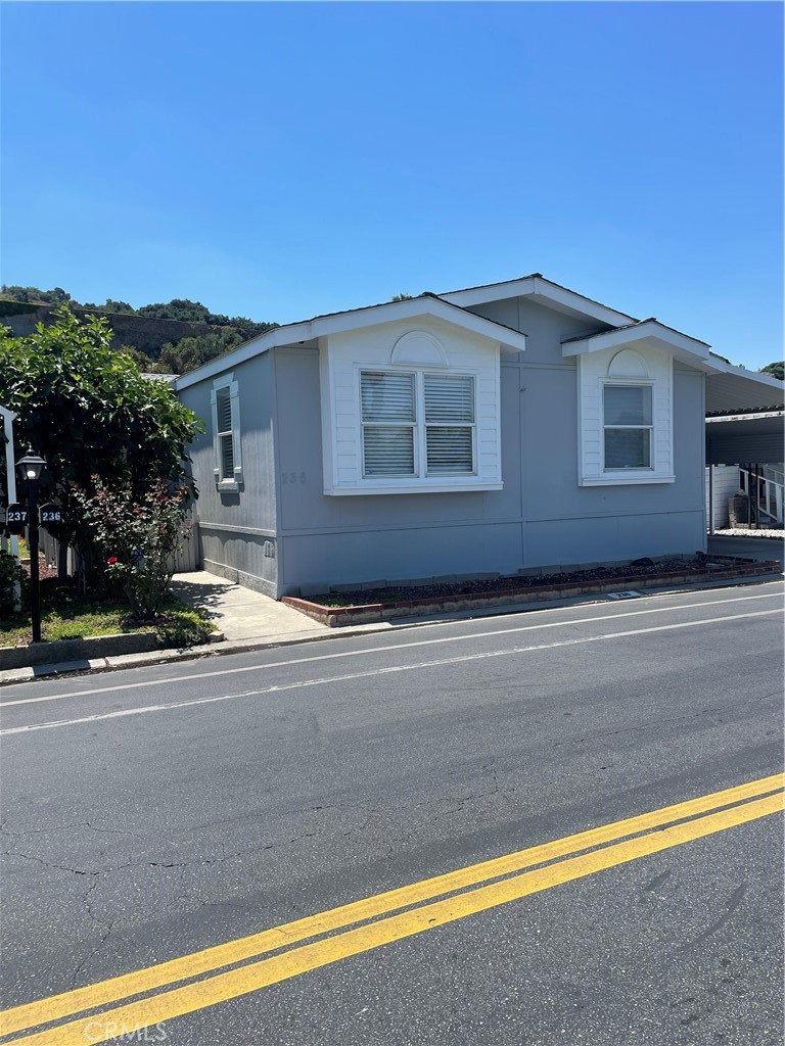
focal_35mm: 26
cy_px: 523
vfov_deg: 67.3
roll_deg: +1.8
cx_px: 392
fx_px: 786
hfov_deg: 53.1
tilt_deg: -1.7
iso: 32
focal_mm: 4.2
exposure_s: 1/3300
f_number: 1.6
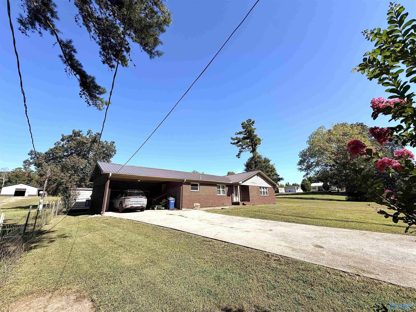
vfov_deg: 85.7
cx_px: 208
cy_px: 156
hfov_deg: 102.1
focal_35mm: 14
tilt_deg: +15.0
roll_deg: +1.2
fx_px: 168
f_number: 2.2
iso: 25
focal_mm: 2.22
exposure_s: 1/770
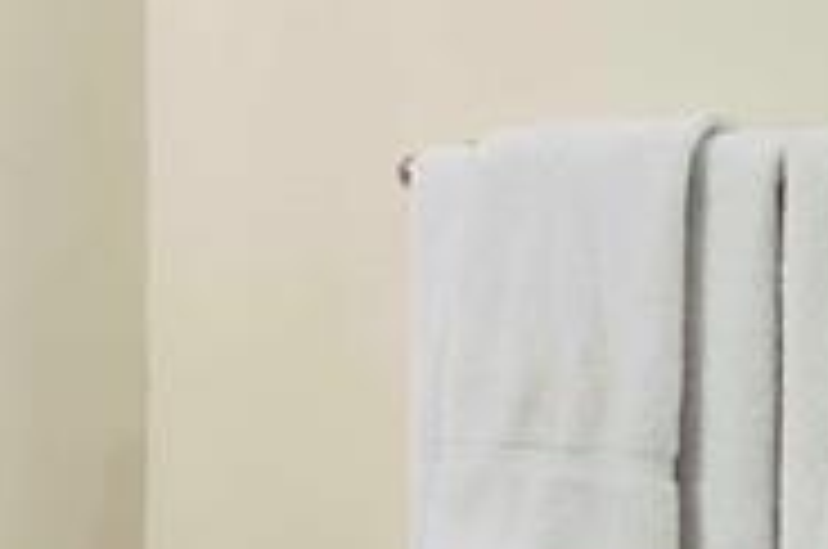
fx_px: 2296
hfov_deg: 16.3
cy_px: 338
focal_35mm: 100
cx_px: -763
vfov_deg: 13.6
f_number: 8
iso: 400
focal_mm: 18
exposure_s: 1/1.25
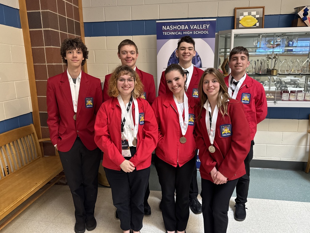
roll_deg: +0.5
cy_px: 116
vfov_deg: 54.9
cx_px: 157
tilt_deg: -13.6
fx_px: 224
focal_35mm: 25
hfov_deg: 69.4
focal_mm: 6.76
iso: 200
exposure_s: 1/60
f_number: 1.78
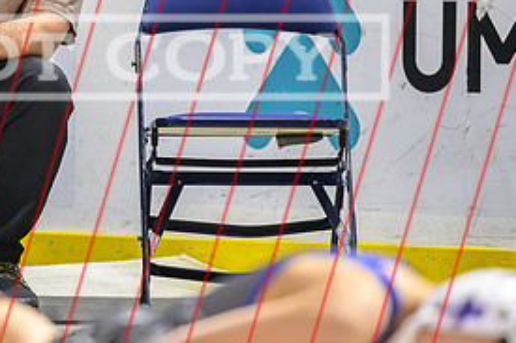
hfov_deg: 3.8
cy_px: -14
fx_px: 7721
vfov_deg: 2.5
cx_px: 40
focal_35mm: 539
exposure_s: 1/800
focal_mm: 200
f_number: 2.8
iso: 5000
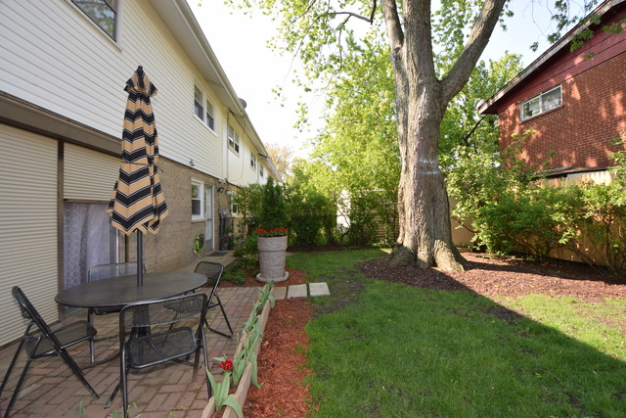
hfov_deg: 100.4
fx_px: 261
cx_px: 313
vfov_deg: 77.4
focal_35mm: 15
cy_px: 209
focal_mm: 10
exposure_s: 1/125
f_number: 5.6
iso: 180
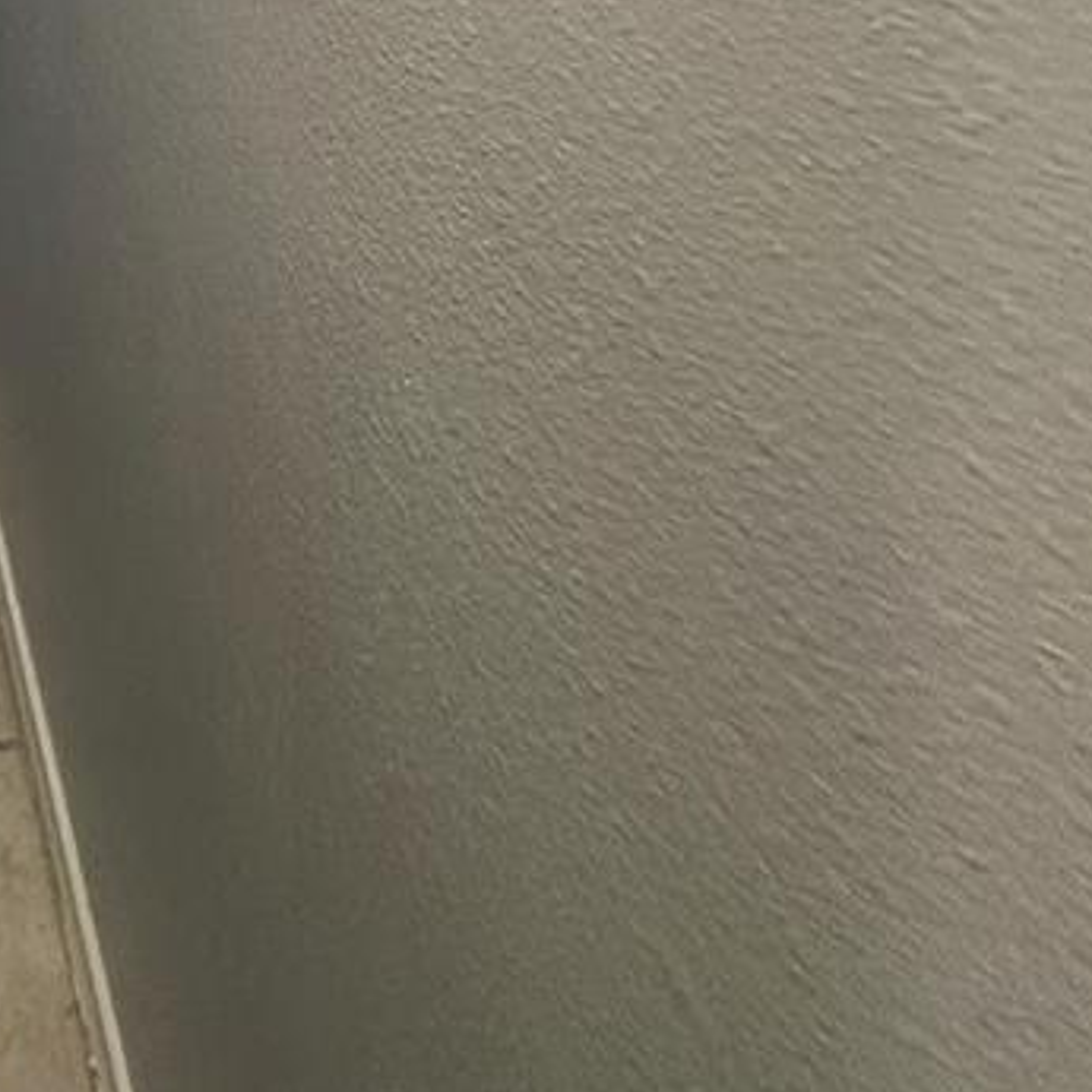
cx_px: -222
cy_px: -722
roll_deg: -2.4
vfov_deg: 24.6
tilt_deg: -3.8
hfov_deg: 32.3
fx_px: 1535
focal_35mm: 43
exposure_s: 1/60
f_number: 2.2
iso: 250
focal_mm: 2.22
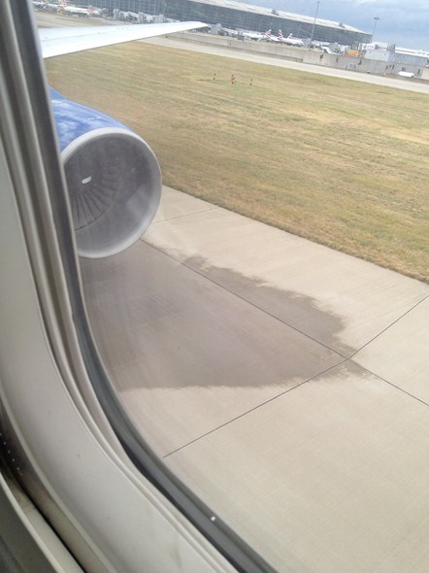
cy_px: 286
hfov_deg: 40.7
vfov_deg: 52.6
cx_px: 214
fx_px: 579
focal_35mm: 35
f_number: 2.4
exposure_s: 1/279
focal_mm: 4.28
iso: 64
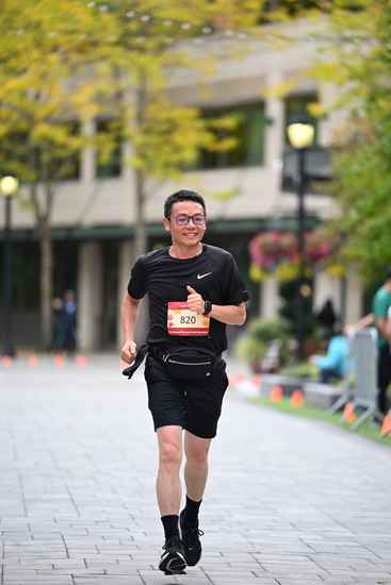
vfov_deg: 10.5
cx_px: 196
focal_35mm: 195
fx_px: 3175
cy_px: 292
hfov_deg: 7.0
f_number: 2.8
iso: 640
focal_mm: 195
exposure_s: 1/2000
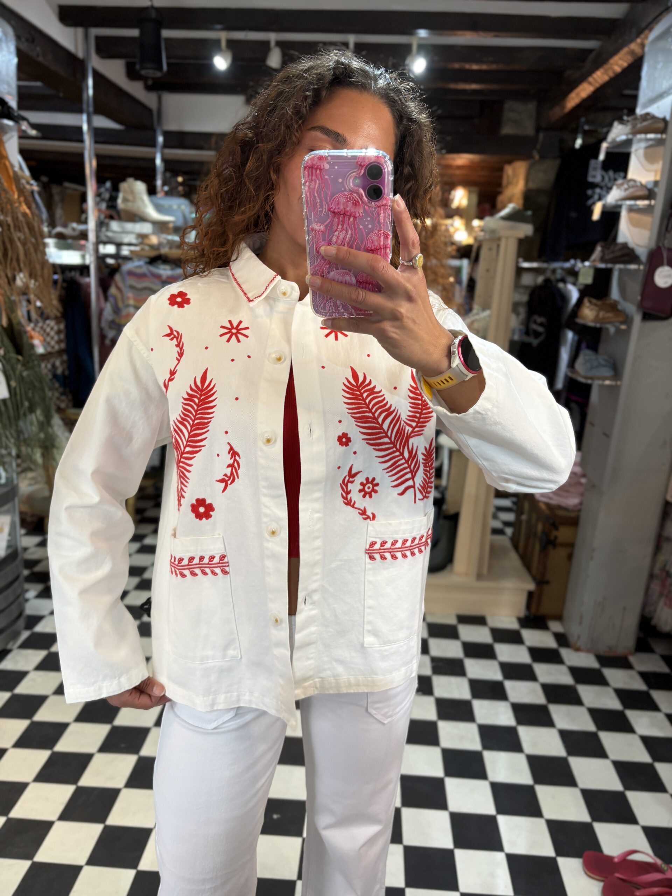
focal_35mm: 26
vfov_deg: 67.3
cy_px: 448
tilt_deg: -25.5
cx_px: 336
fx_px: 673
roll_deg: -3.2
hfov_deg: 53.1
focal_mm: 5.96
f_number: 1.6
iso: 100
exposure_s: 1/100
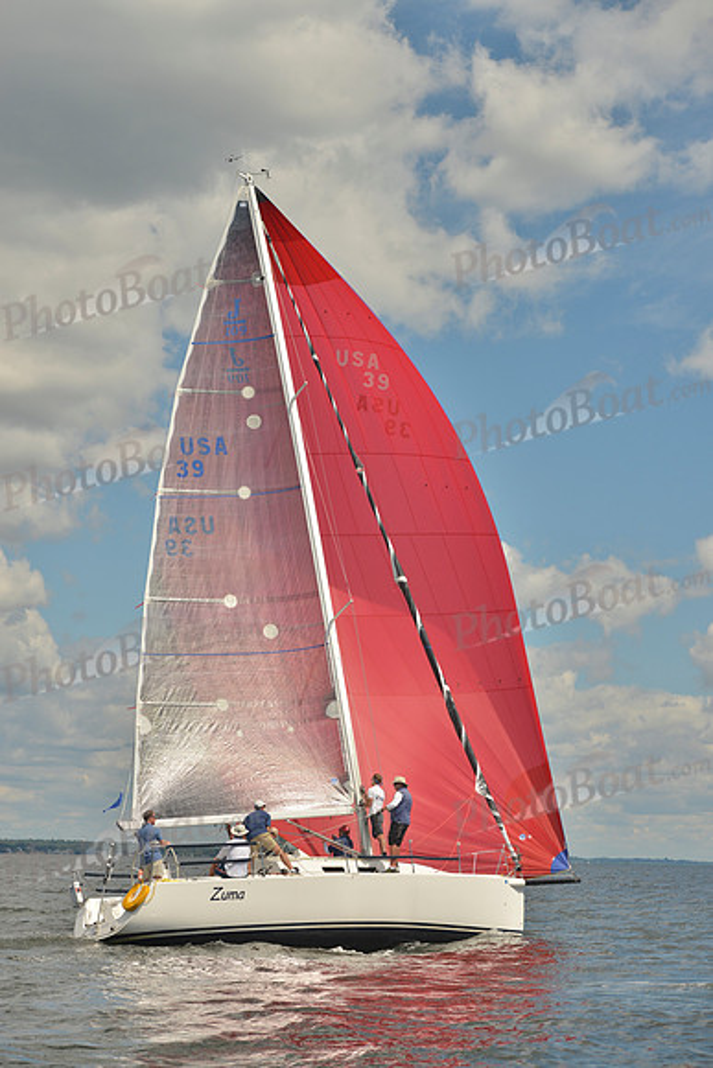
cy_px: 534
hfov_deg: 18.2
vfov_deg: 27.0
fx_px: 2227
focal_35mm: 75
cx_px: 356
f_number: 6.3
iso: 200
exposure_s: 1/800
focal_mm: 75
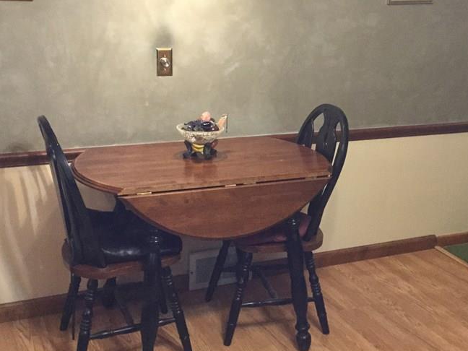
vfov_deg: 29.6
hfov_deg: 38.8
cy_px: 137
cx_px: 265
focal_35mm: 49
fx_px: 662
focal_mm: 3.3
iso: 200
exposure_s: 1/20
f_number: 2.4
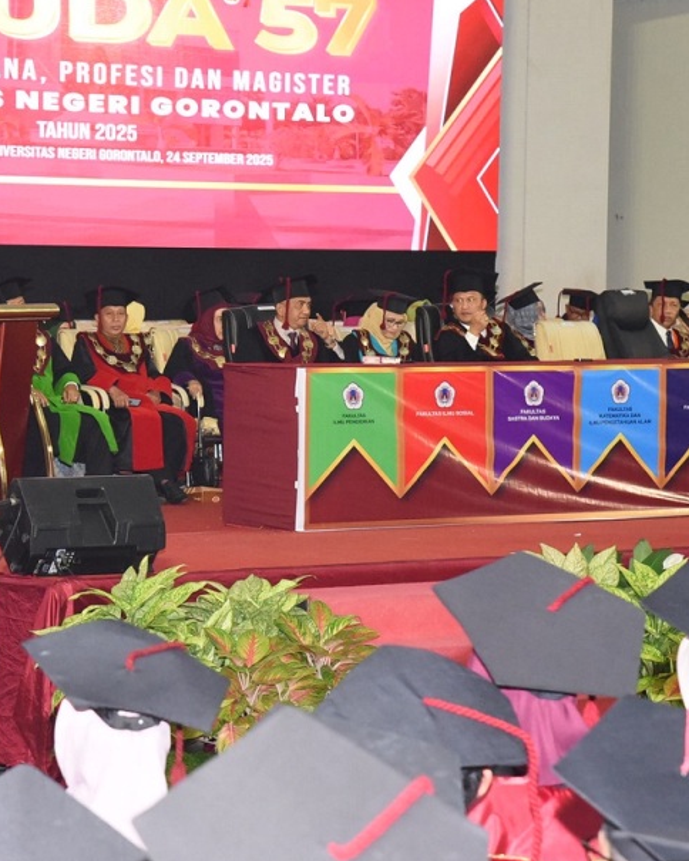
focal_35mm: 124
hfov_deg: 12.4
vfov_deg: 15.5
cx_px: 121
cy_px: 384
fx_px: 3161
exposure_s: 1/160
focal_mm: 78
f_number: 7.1
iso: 6400
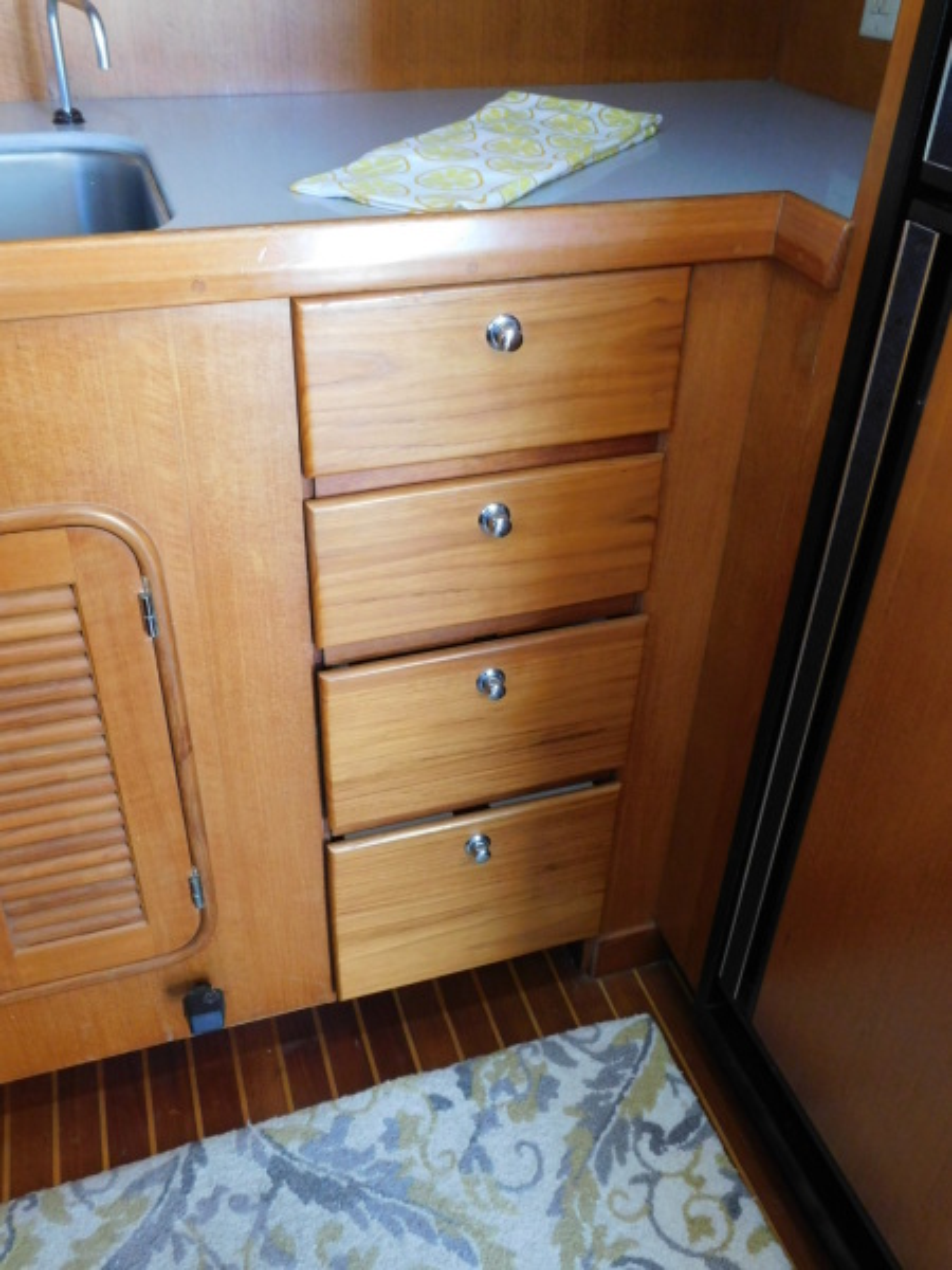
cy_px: 635
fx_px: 1100
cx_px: 476
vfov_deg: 60.0
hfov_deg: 46.8
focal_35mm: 30
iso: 400
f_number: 3.2
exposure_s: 1/25
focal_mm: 5.3
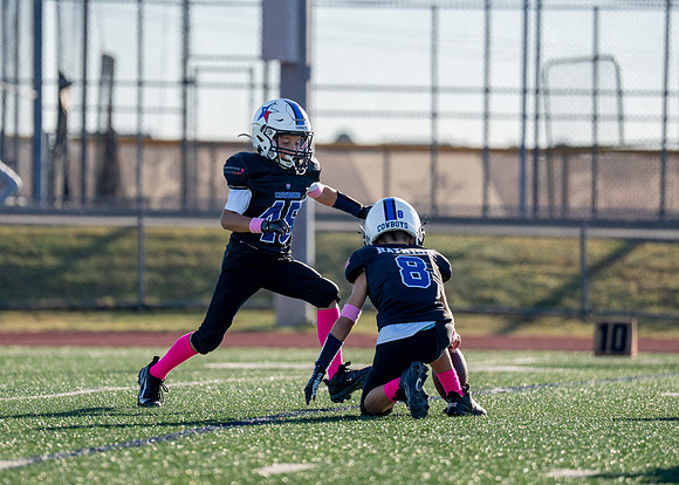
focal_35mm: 319
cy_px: 190
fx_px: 6153
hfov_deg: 6.3
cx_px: 247
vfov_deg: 4.5
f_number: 2.8
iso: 160
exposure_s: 1/2000
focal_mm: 200
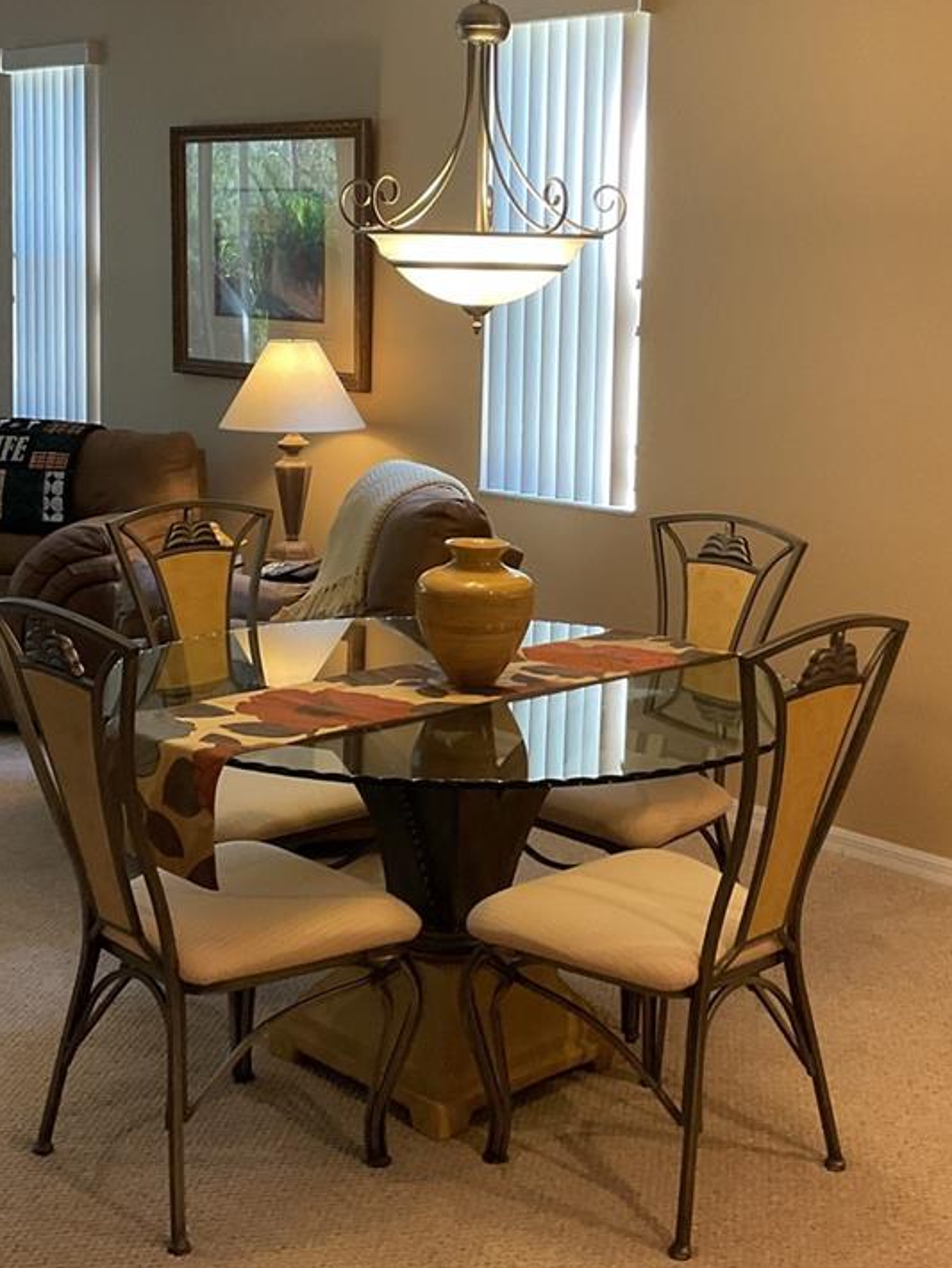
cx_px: 502
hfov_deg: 29.7
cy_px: 463
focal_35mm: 49
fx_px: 1796
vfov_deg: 38.6
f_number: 1.8
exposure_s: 1/60
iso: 100
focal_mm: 3
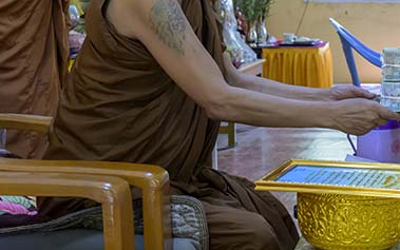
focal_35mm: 81
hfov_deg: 24.5
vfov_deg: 15.8
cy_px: 7
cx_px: 380
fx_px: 886
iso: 5000
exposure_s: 1/200
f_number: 5.6
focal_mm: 31.5
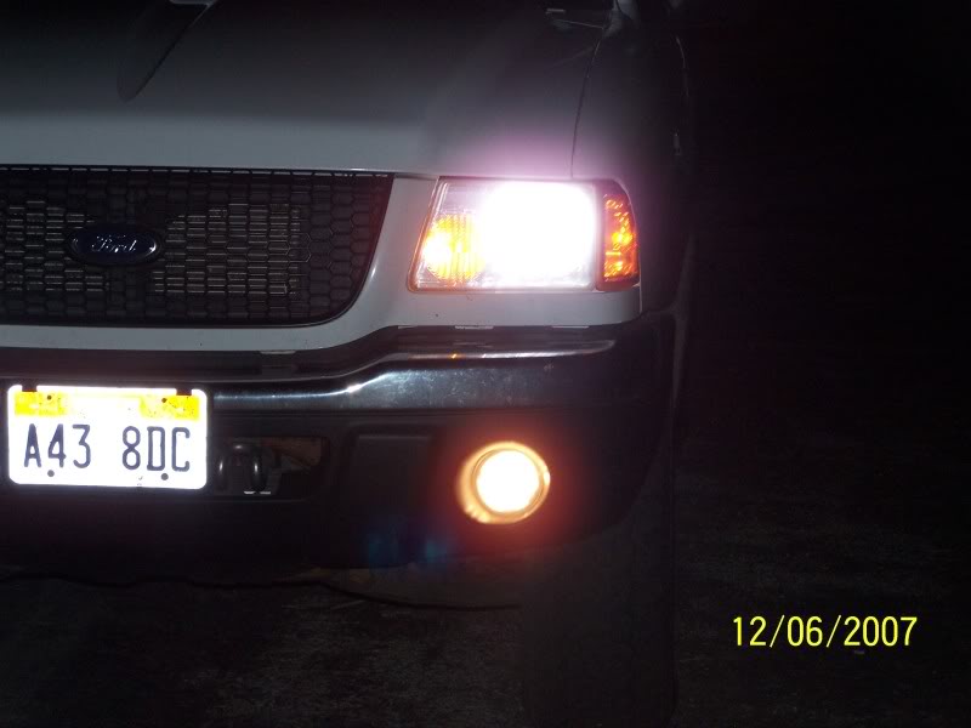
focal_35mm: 128
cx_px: 486
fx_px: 3590
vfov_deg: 11.6
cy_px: 364
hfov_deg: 15.4
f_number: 3.2
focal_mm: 21.2
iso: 140
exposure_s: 1/90
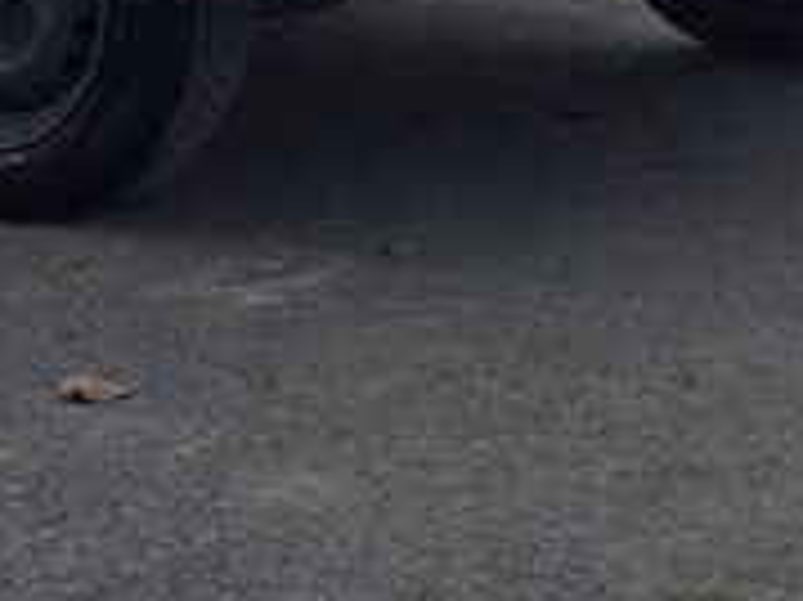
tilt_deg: -6.6
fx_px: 2480
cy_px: -177
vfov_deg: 13.3
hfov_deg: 18.4
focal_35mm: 107
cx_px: 292
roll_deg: +2.6
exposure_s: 1/557
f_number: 2.2
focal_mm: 4.15
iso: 32
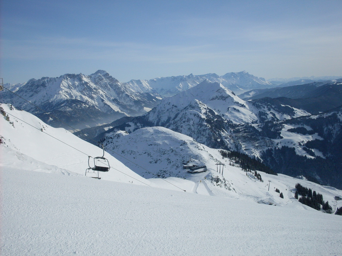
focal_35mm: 38
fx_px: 375
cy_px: 128
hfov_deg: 49.0
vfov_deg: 37.7
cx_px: 171
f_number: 8.4
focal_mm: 6.3
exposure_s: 1/500
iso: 80
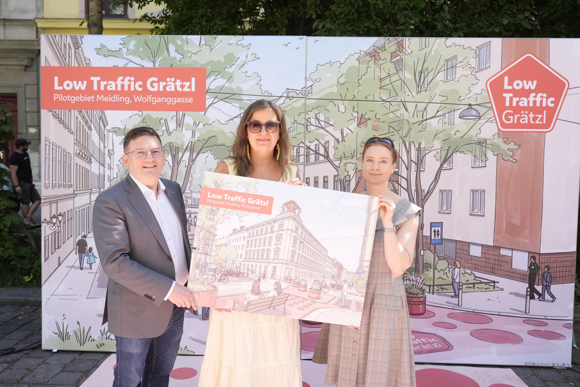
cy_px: 194
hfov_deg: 63.7
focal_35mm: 29
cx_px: 290
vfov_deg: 45.0
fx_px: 467
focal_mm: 29
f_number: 5
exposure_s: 1/400
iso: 500
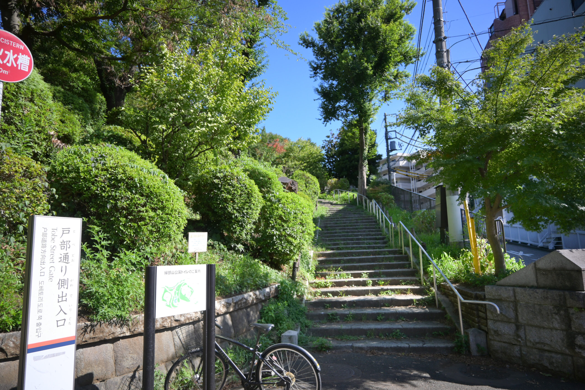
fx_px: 390
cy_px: 195
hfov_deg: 73.7
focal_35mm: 24
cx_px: 292
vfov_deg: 53.1
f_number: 3.5
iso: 100
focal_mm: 16
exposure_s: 1/640
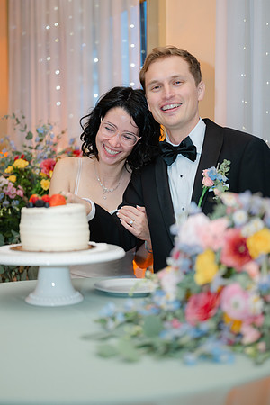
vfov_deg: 39.6
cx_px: 135
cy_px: 202
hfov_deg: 27.0
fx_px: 562
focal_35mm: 50
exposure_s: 1/100
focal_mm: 50
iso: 320
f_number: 1.8
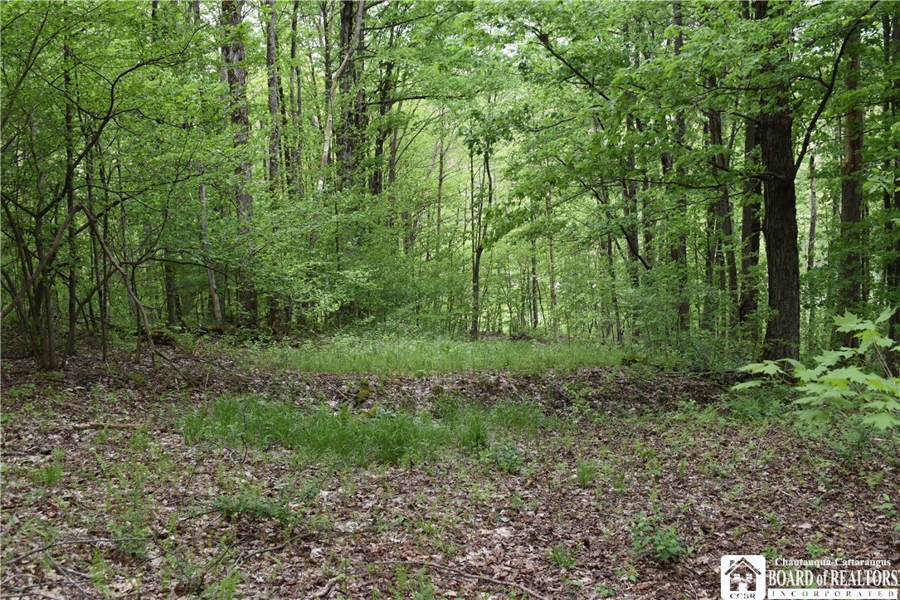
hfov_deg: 53.1
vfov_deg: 36.9
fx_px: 900
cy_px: 300
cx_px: 450
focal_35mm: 36
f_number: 6.3
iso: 400
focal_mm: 24
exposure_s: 1/160
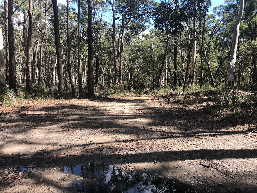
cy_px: 96
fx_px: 208
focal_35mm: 28
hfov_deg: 63.4
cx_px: 128
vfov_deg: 49.7
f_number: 1.8
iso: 20
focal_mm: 4
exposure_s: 1/414
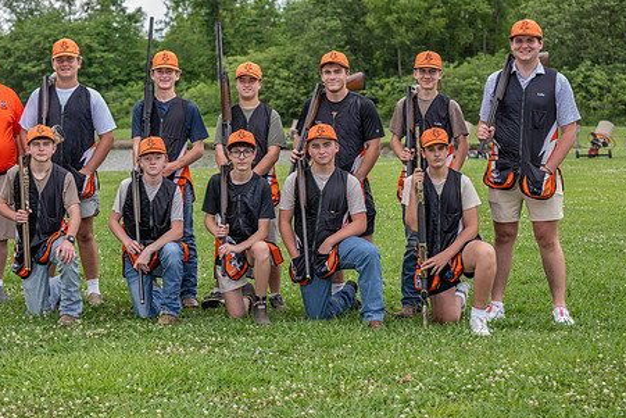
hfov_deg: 22.6
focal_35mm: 90
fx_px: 1565
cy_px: 167
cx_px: 258
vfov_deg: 15.2
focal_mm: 70
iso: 32
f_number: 4
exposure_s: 1/125
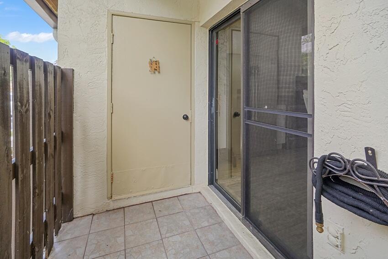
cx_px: 194
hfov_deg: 95.0
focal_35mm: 16
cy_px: 130
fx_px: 178
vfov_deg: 72.0
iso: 125
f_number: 3.5
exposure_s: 1/60
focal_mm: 11
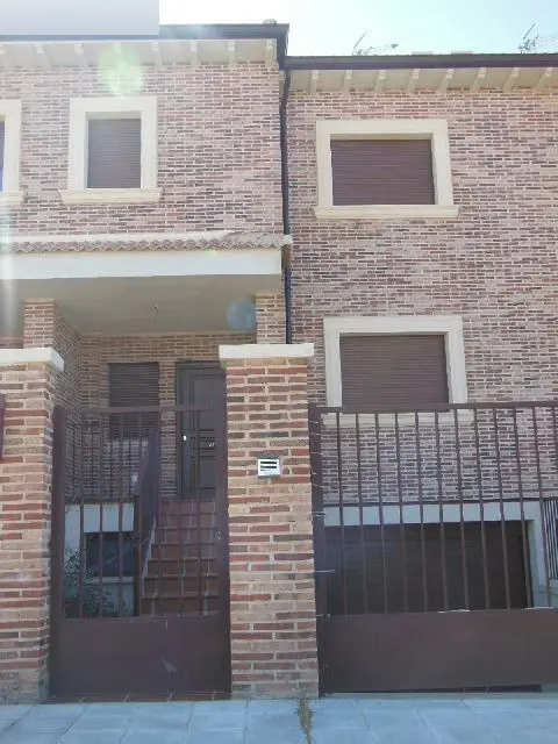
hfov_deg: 36.8
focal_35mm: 39
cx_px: 279
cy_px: 372
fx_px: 838
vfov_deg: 47.9
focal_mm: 6.9
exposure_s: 1/250
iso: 125
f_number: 4.1
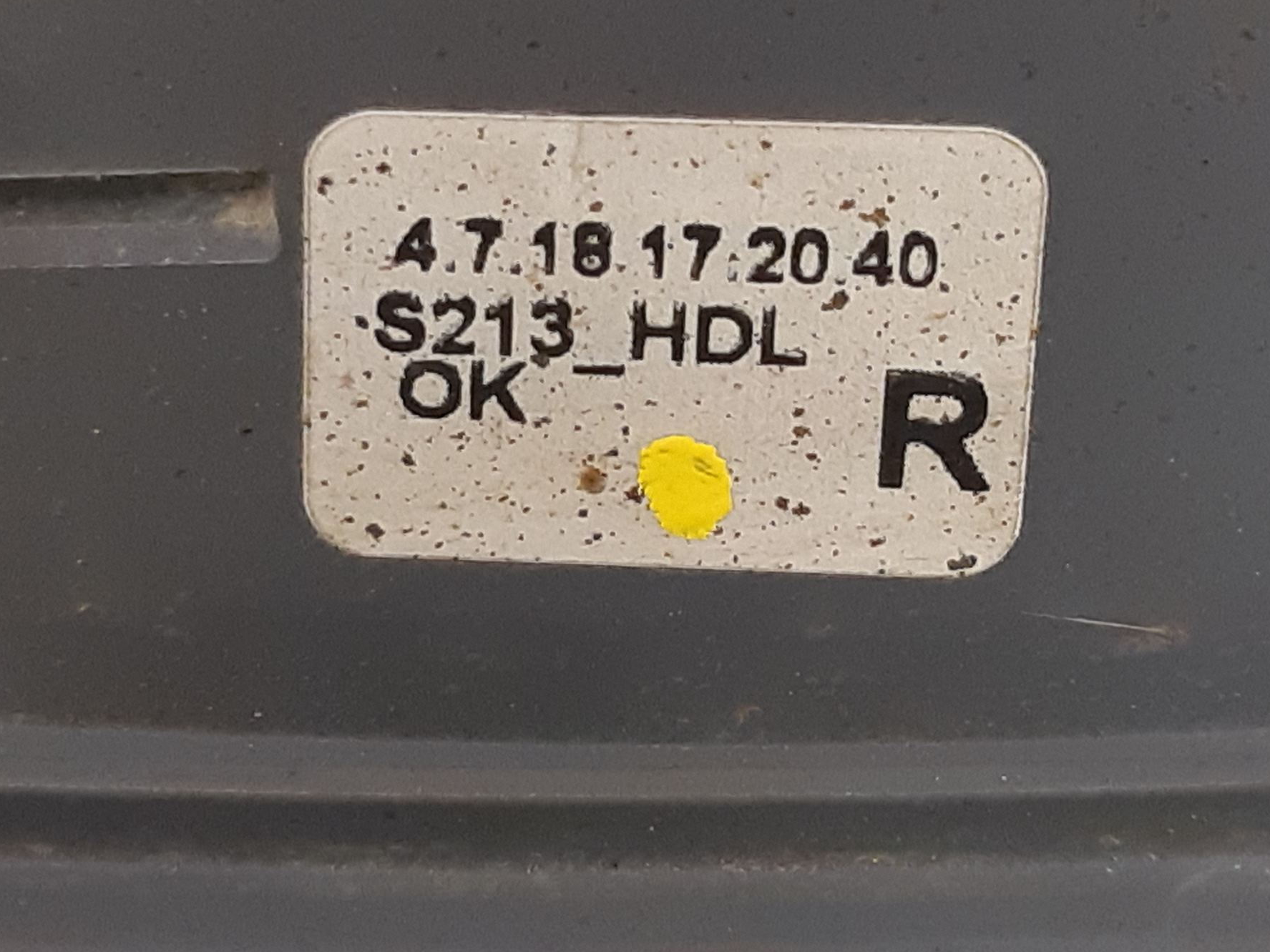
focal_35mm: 30
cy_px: 416
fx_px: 1101
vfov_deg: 46.7
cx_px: 626
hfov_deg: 60.0
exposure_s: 1/50
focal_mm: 3.93
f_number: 1.7
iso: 250
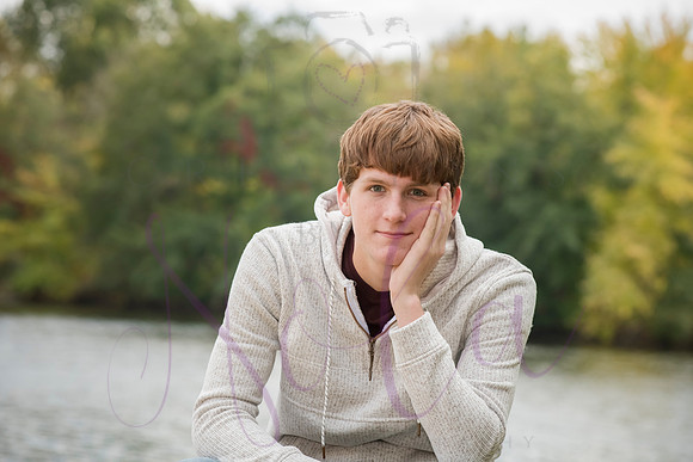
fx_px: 2407
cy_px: 231
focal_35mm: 125
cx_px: 346
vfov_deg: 11.0
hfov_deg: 16.4
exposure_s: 1/640
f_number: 6.3
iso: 800
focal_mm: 125
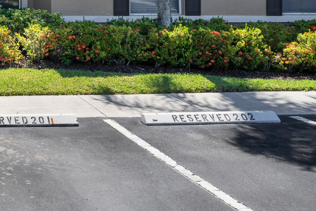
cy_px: -29
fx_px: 509
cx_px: -116
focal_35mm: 58
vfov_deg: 22.0
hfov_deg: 27.5
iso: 200
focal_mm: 20
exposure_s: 1/250
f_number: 9
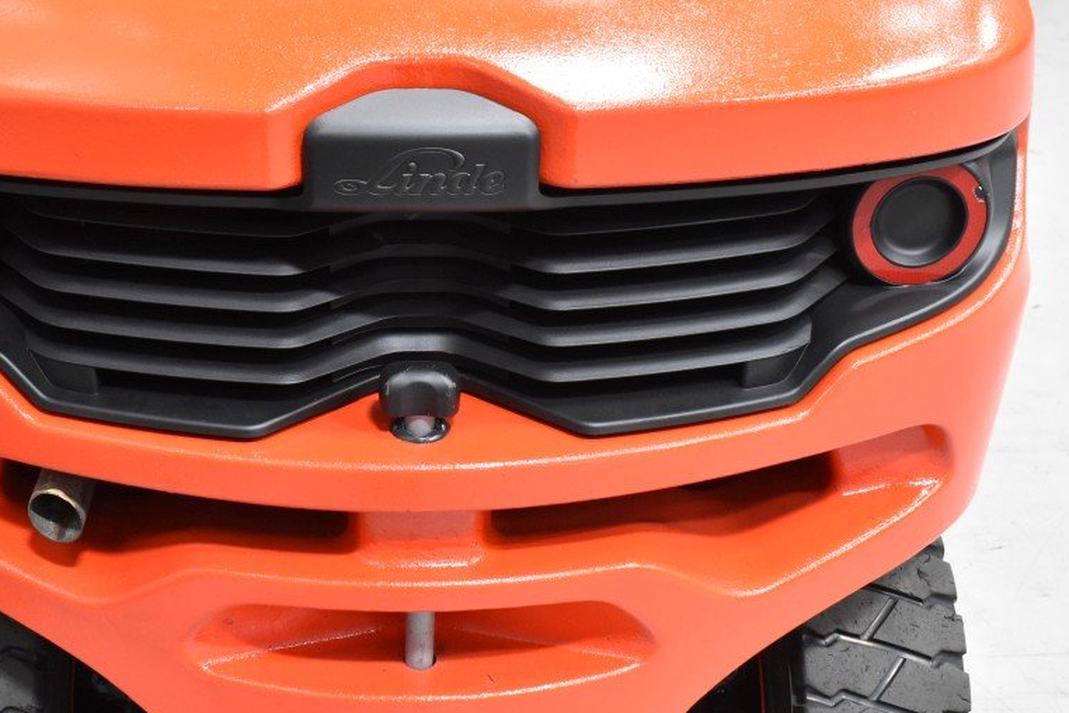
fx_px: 1544
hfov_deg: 38.0
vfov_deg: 25.9
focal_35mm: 52
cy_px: 472
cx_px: 411
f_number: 5
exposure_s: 1/25
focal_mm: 22
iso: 1600
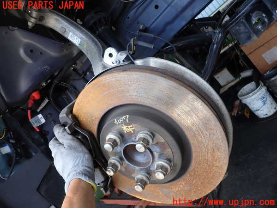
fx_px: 200
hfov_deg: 69.4
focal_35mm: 25
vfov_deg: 54.9
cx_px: 138
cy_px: 104
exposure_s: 1/100
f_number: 2.8
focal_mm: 4.5
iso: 100
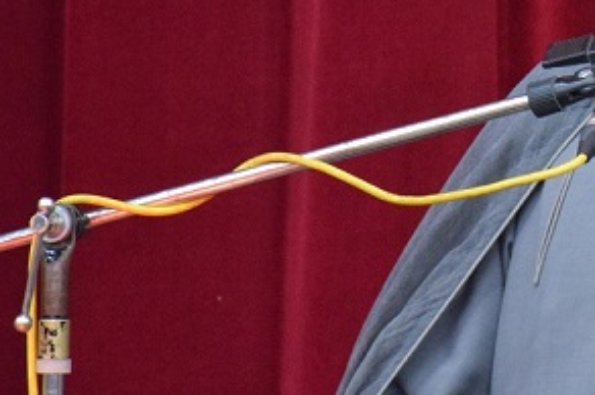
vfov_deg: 2.5
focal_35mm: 540
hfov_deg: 3.8
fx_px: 8915
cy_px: 57
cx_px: 683
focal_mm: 140
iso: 6400
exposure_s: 1/40
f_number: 5.6
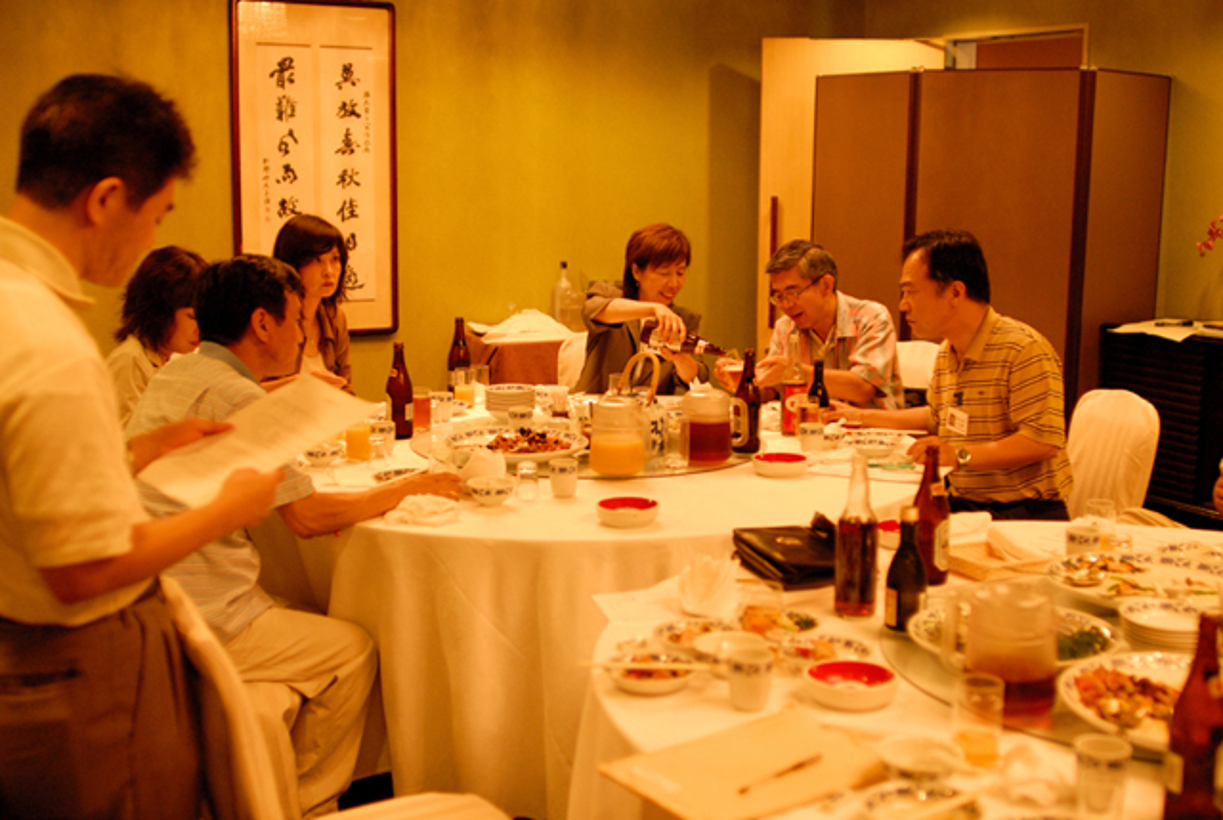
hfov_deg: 46.3
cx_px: 612
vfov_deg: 32.0
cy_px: 410
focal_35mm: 42
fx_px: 1429
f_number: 2
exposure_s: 1/90
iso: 800
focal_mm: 28
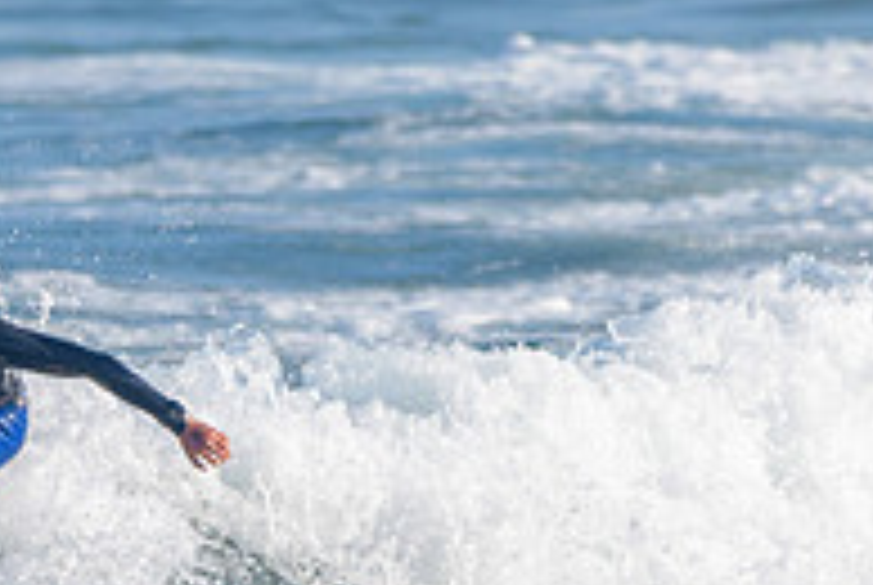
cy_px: 657
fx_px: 44347
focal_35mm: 1826
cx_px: -79
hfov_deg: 1.1
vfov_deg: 0.8
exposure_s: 1/2000
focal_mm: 500
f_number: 5.6
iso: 140
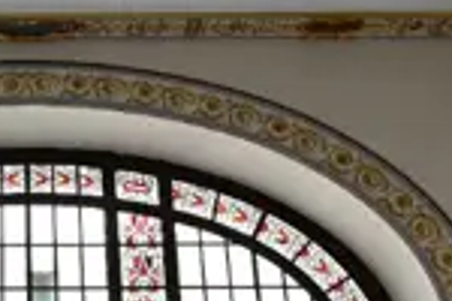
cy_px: 190
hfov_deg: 23.9
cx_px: 27
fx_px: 1029
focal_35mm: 82
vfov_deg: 16.6
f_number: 3.2
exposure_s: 1/640
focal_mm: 14
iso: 2000
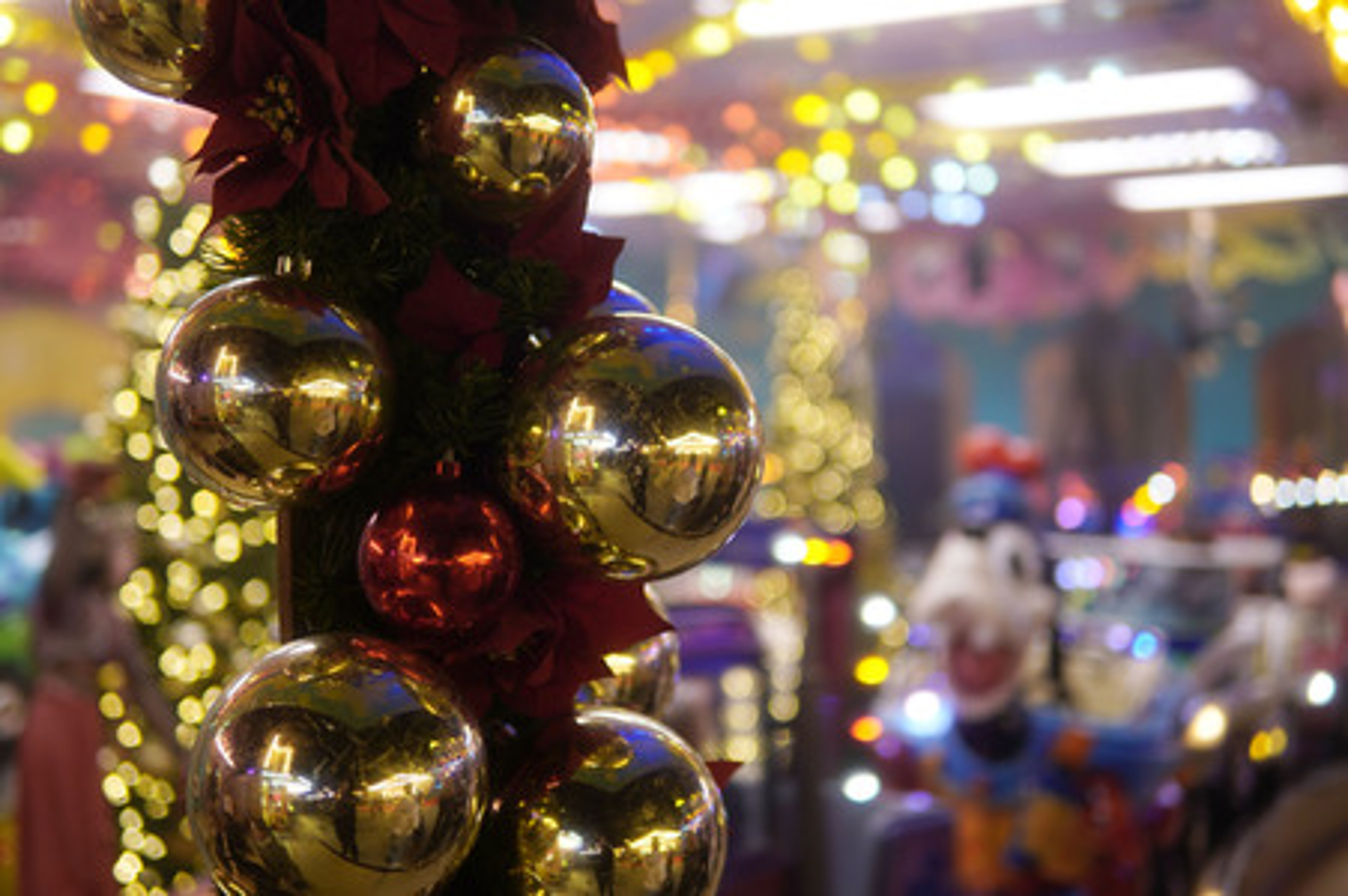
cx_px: 674
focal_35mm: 45
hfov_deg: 43.6
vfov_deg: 29.8
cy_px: 448
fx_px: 1684
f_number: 1.4
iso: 100
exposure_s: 1/50
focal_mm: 30
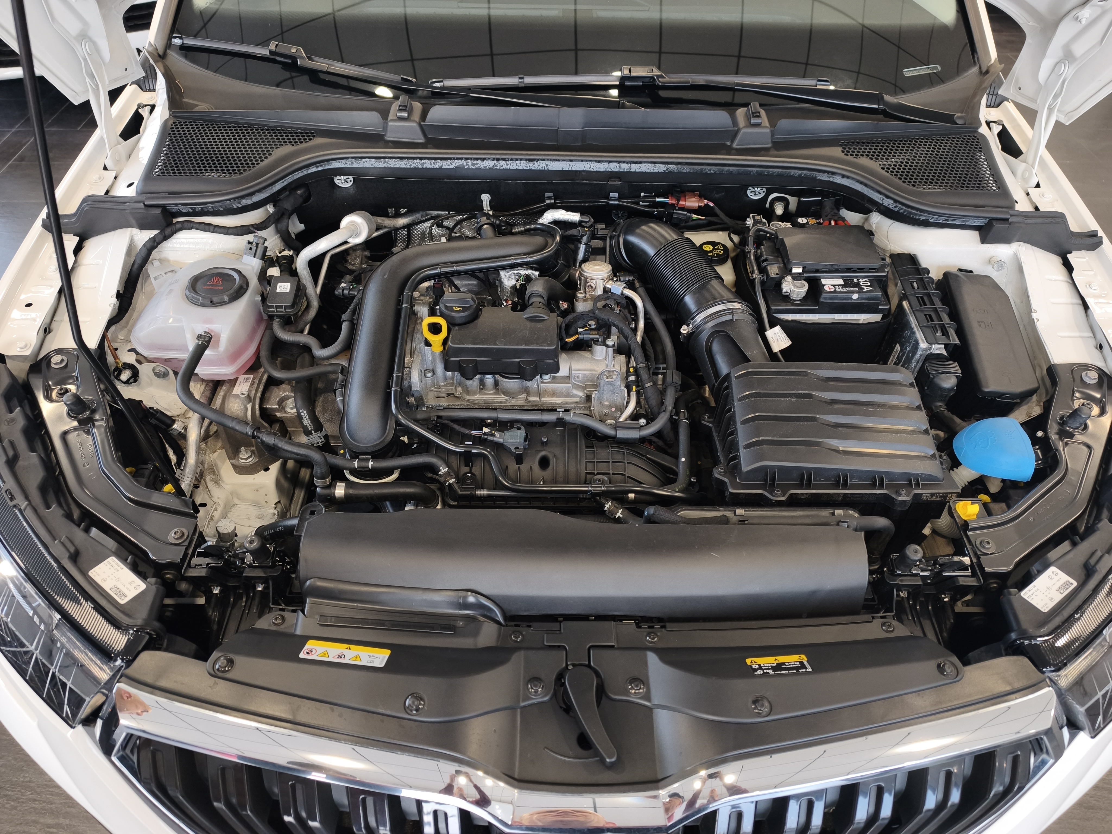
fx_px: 739
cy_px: 417
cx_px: 556
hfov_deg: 73.9
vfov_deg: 58.9
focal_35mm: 23
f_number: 1.62
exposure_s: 1/99.9
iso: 320
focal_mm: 6.45
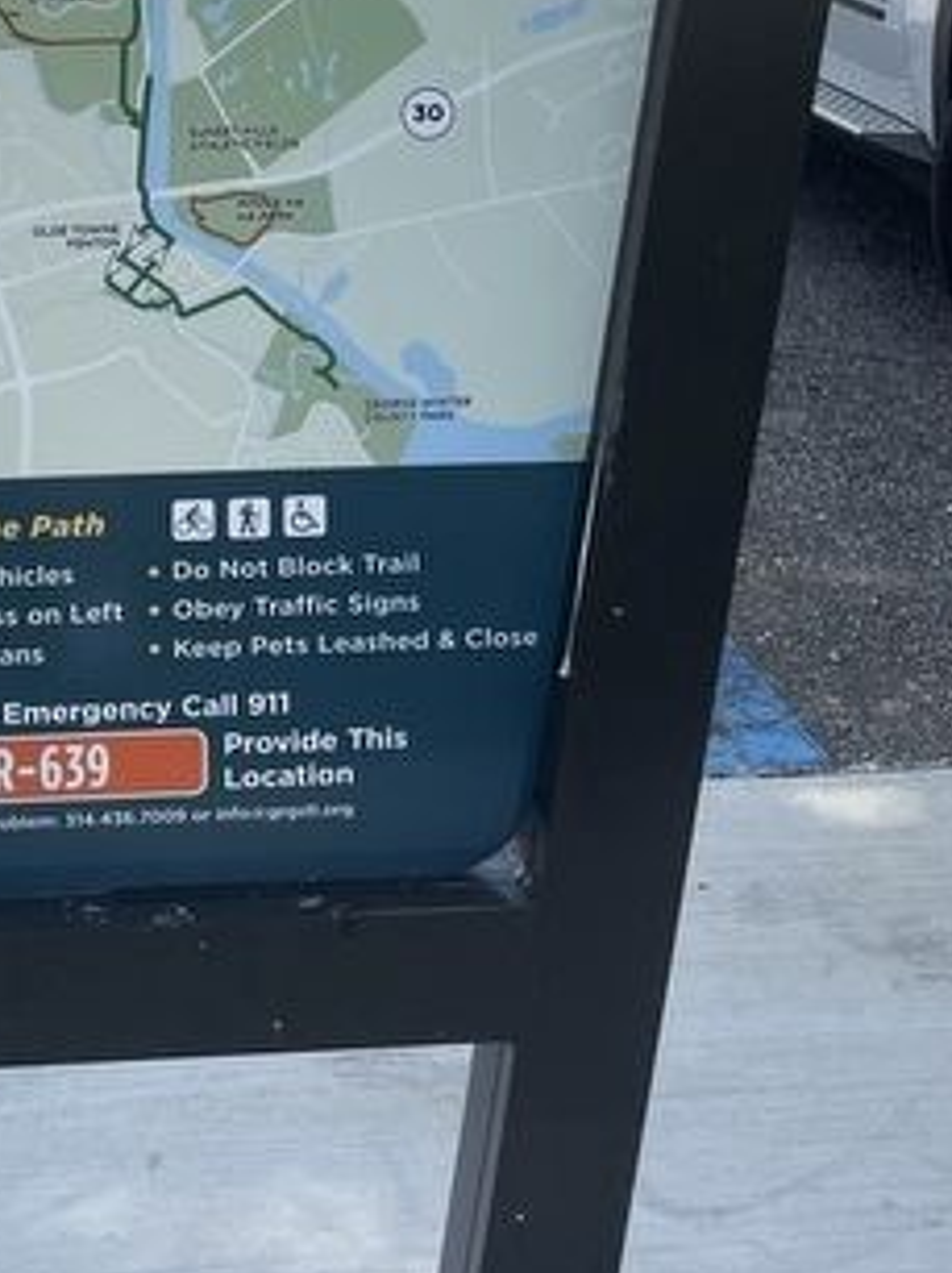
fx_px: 2497
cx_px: 116
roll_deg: +2.2
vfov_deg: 26.8
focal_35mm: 68
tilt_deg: -6.6
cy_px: -33
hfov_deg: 21.2
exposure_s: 1/1221
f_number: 1.6
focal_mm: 4.2
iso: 32
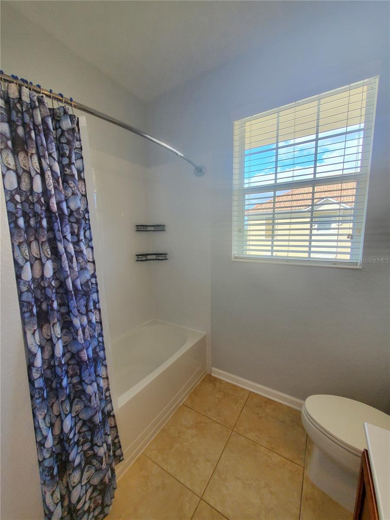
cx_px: 195
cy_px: 260
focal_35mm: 13
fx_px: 195
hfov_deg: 89.9
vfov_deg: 106.2
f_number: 2.2
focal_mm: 1.8
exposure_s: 1/120
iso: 125
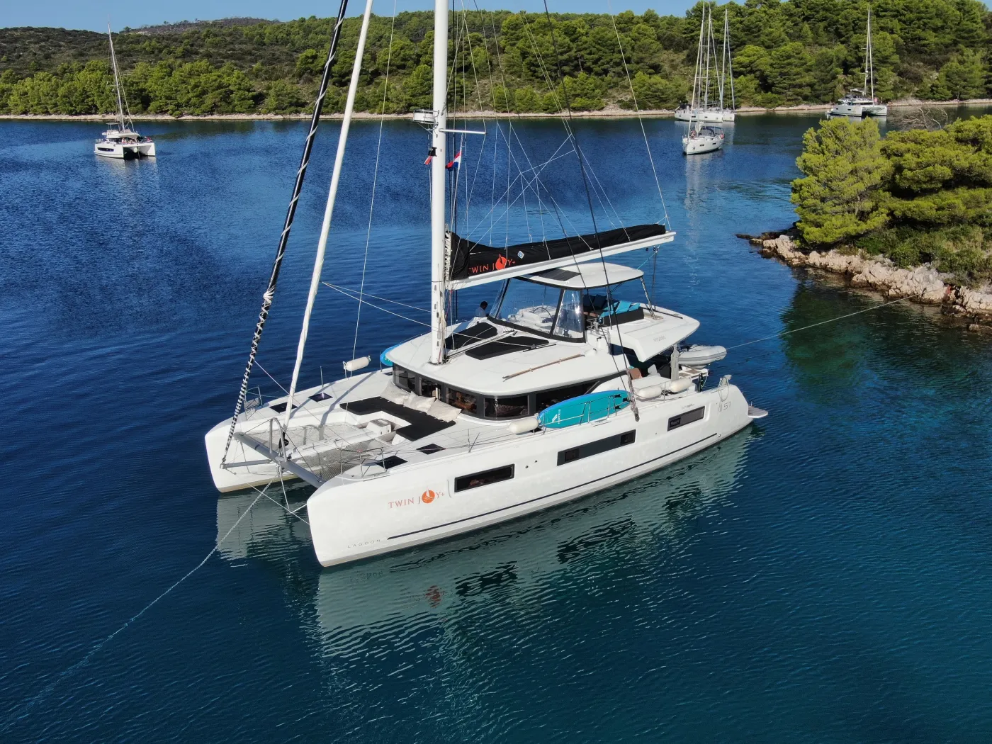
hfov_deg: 51.4
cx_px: 496
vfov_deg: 39.7
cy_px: 372
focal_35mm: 36
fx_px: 1032
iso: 100
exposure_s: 1/2000
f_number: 3.3
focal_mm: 6.08
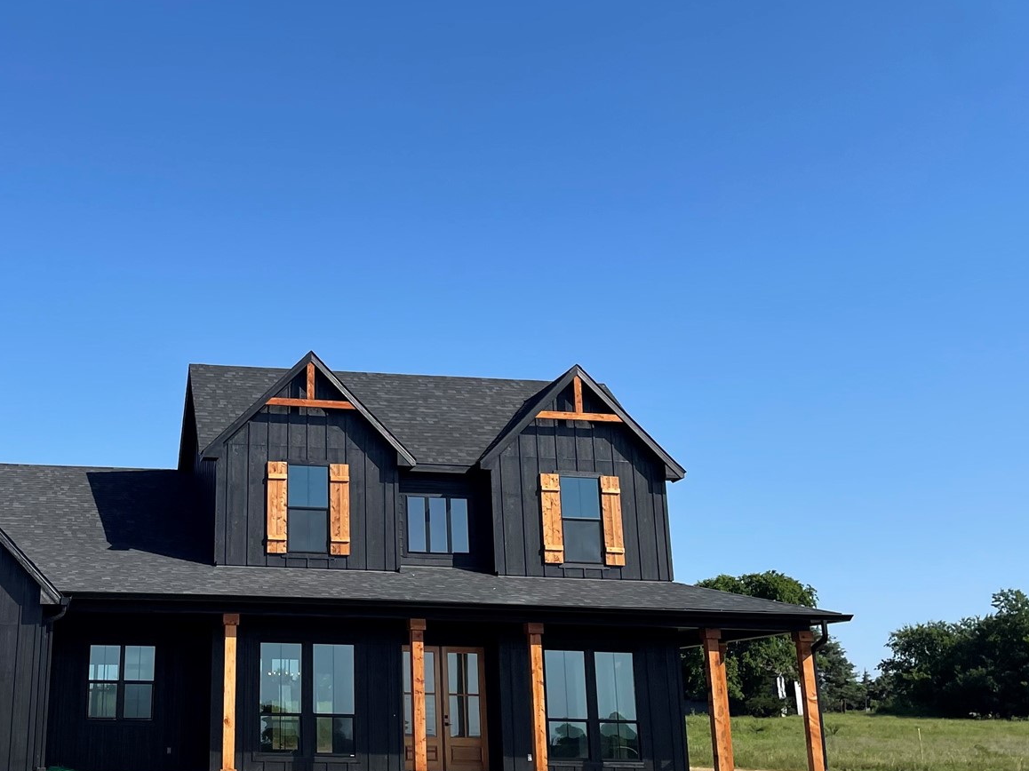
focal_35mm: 46
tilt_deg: +17.3
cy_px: 293
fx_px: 1367
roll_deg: +0.1
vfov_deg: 31.4
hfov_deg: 40.3
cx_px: 277
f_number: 1.6
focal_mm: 4.2
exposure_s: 1/3205
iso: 32
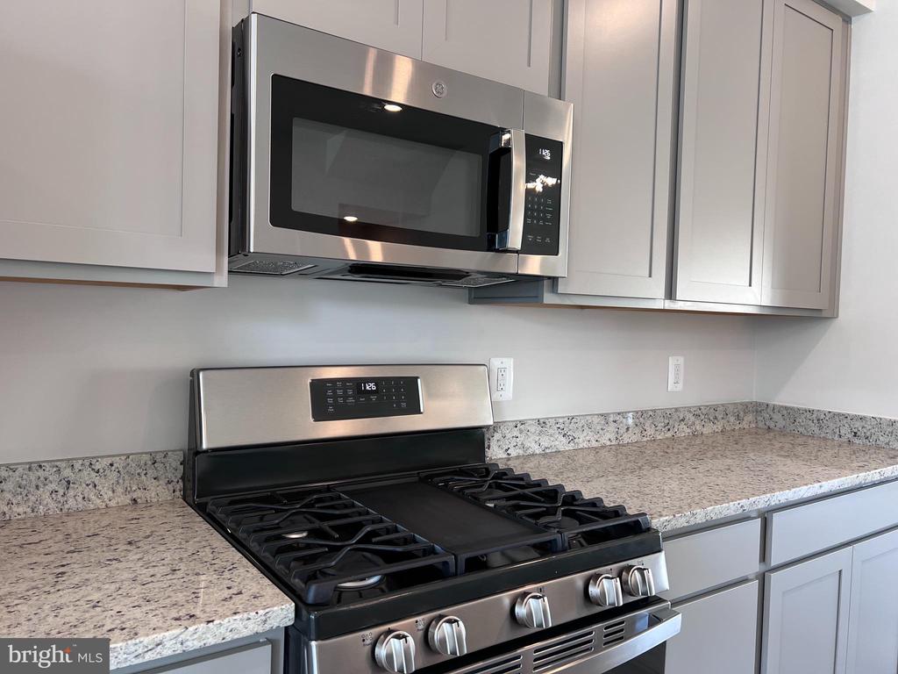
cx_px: 449
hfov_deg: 67.3
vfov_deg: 53.1
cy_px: 337
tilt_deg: -2.0
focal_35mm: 26
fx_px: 674
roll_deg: -0.7
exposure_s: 1/120
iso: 125
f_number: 1.5
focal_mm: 5.7
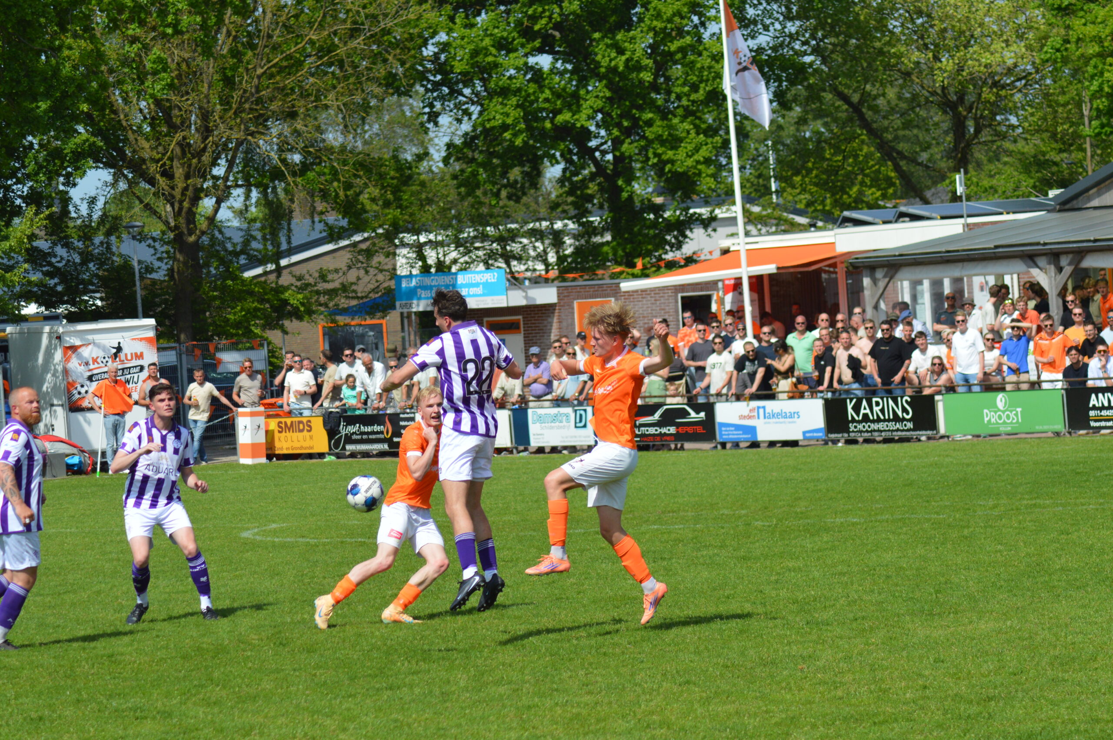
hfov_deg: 11.4
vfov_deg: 7.6
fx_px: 5560
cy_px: 370
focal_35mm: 180
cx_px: 556
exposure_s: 1/2000
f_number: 7.1
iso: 400
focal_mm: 120
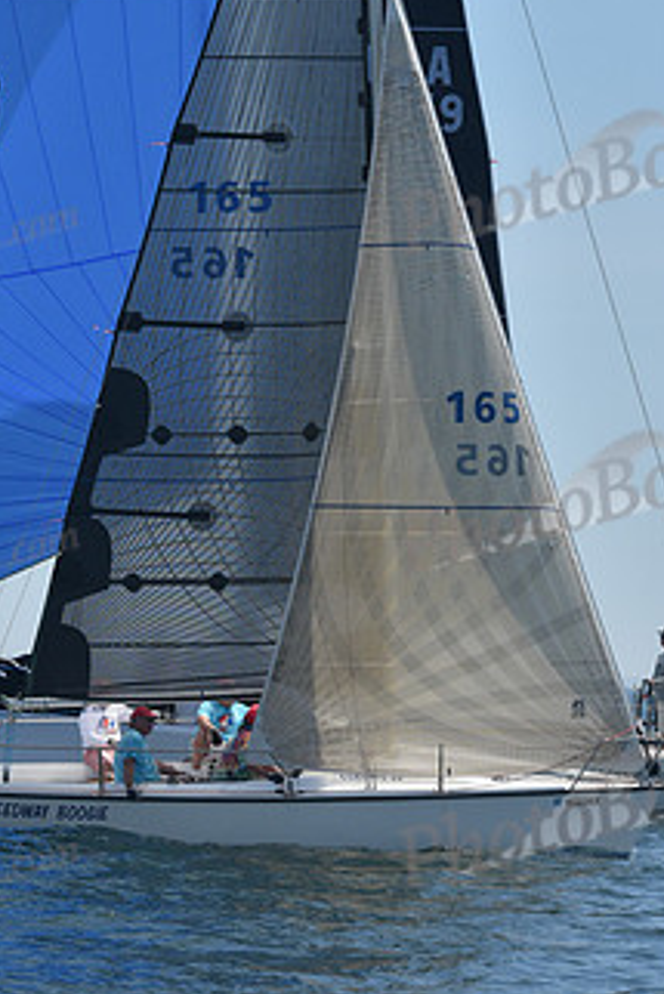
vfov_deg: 7.4
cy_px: 380
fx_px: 7710
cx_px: 239
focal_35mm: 279
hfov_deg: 4.9
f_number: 11
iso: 320
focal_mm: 155
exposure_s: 1/800
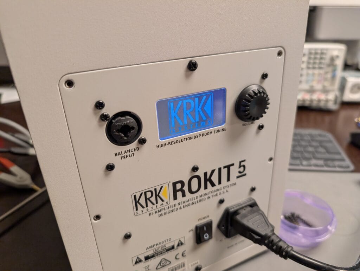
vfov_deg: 56.9
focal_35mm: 24
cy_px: 136
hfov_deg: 71.5
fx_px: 250
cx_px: 180
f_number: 1.68
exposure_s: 1/100
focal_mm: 6.9
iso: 204
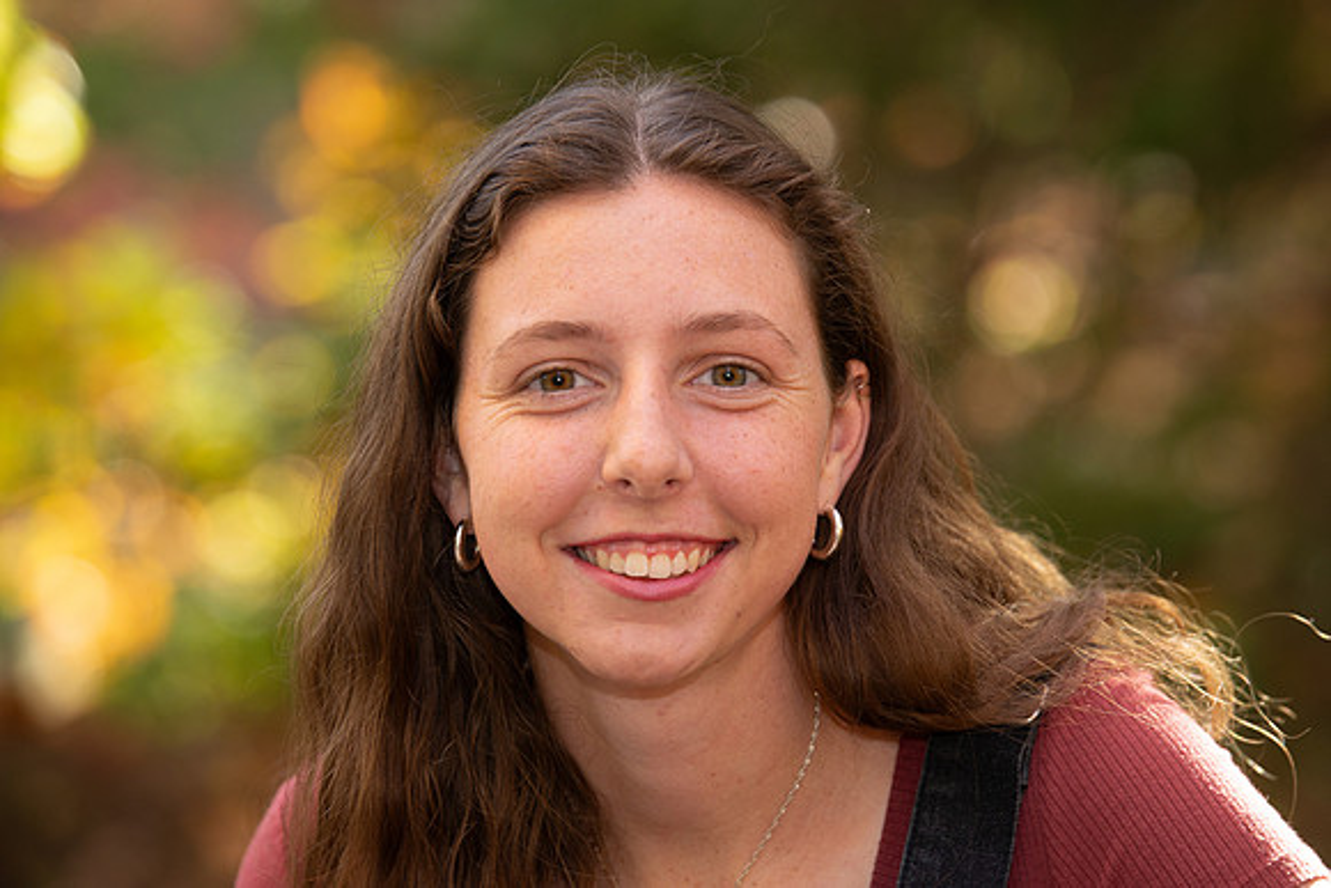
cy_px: 413
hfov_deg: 9.9
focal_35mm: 209
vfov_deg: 6.6
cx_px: 685
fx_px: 7717
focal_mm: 195
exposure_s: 1/125
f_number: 4.5
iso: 500
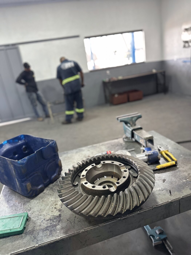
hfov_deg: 56.8
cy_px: 128
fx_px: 177
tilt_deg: -19.2
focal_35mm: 24
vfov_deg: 71.6
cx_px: 96
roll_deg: +8.9
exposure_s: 1/60
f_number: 1.78
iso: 500
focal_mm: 6.86
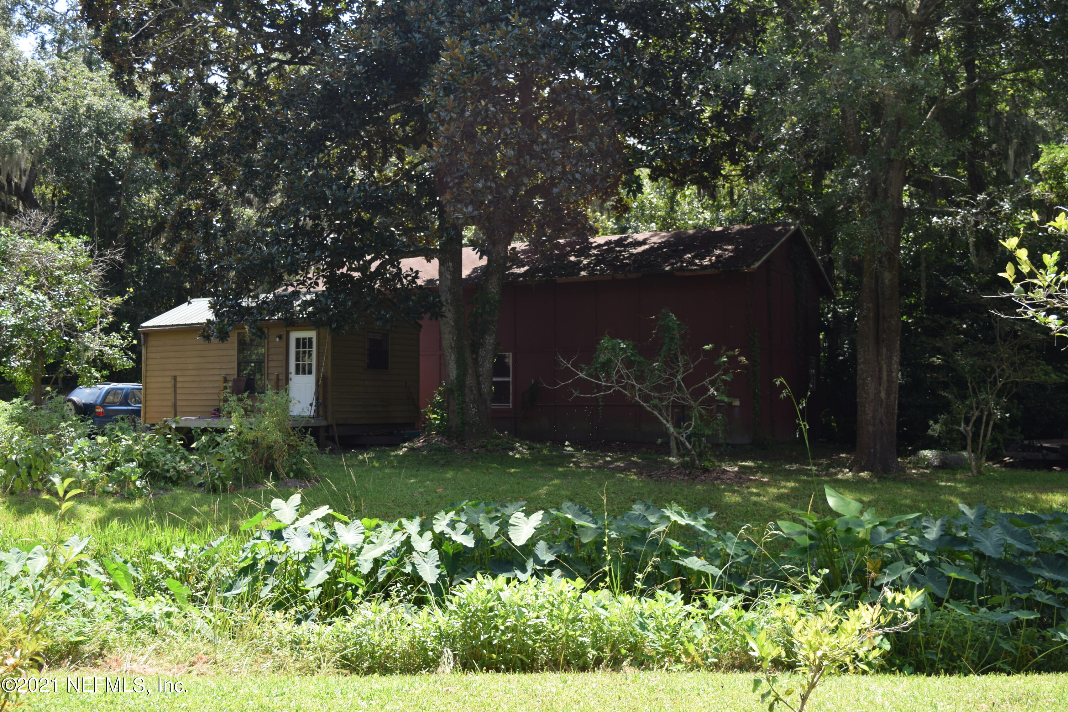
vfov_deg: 34.2
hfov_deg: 49.6
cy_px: 356
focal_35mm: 39
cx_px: 534
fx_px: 1157
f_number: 5.6
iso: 110
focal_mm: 26
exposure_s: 1/125
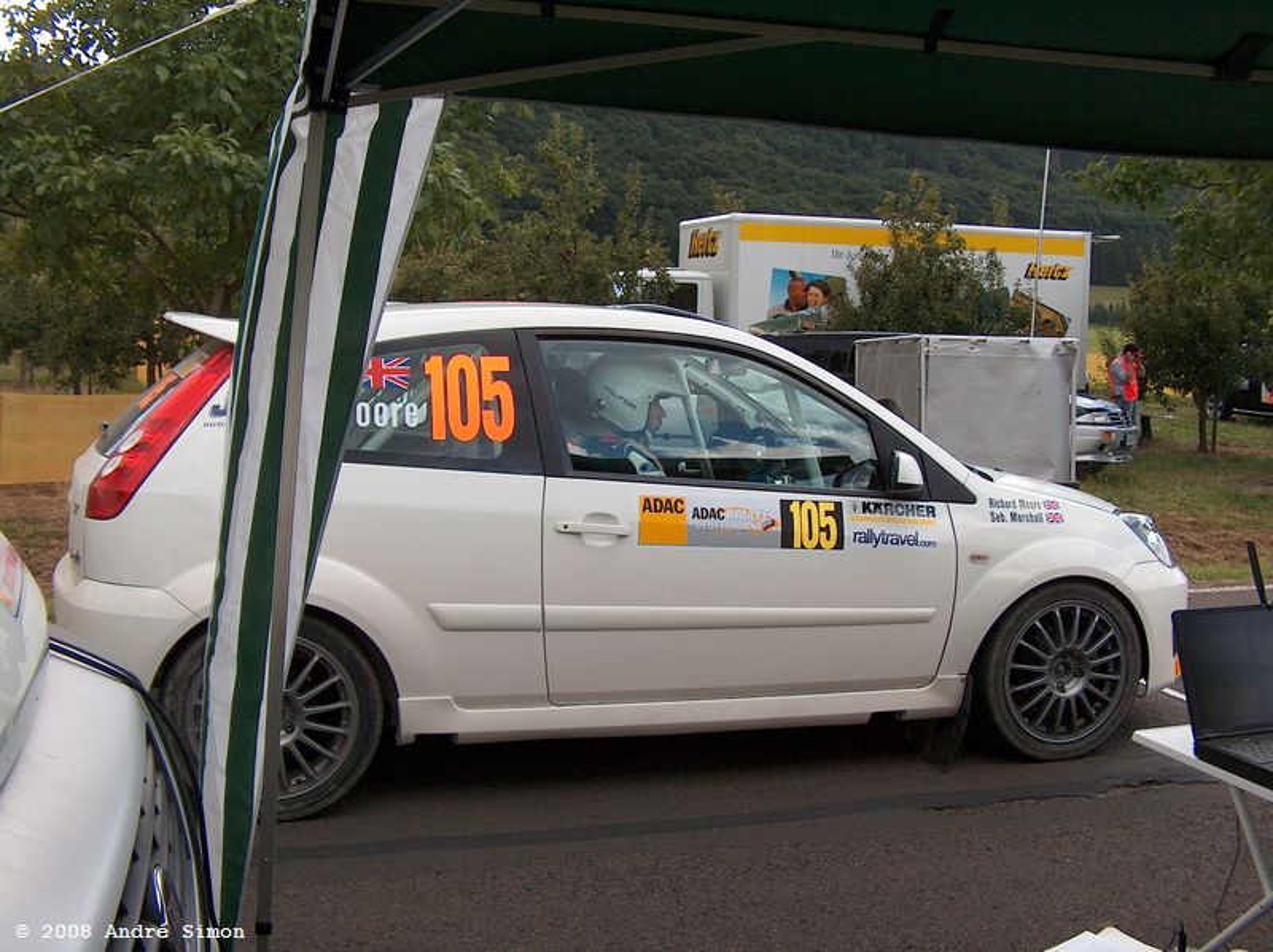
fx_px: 1359
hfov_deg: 50.2
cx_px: 636
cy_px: 476
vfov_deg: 38.6
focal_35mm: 37
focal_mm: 7.6
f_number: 3.4
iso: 200
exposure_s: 1/649
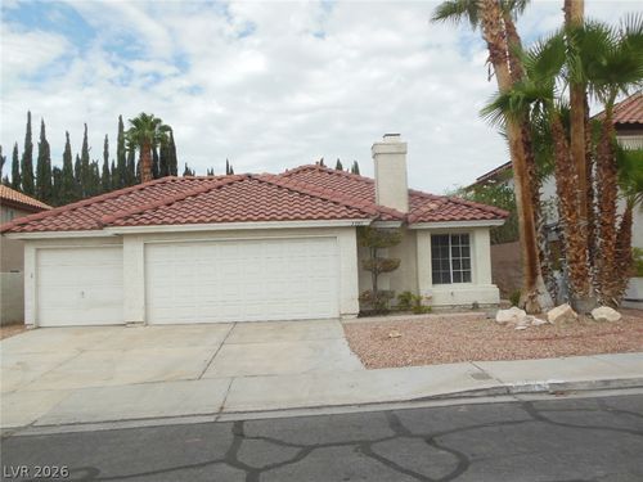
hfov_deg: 61.7
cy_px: 241
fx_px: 539
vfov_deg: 48.2
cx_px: 322
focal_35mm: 29
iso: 125
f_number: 3.3
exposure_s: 1/1250
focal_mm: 5.2
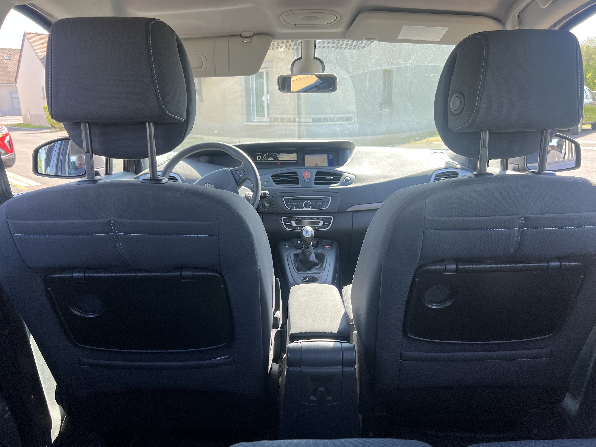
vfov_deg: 53.1
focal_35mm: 26
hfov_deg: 67.3
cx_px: 298
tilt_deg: -16.4
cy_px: 224
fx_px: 448
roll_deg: +1.1
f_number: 1.5
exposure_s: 1/254
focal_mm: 5.7
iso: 40
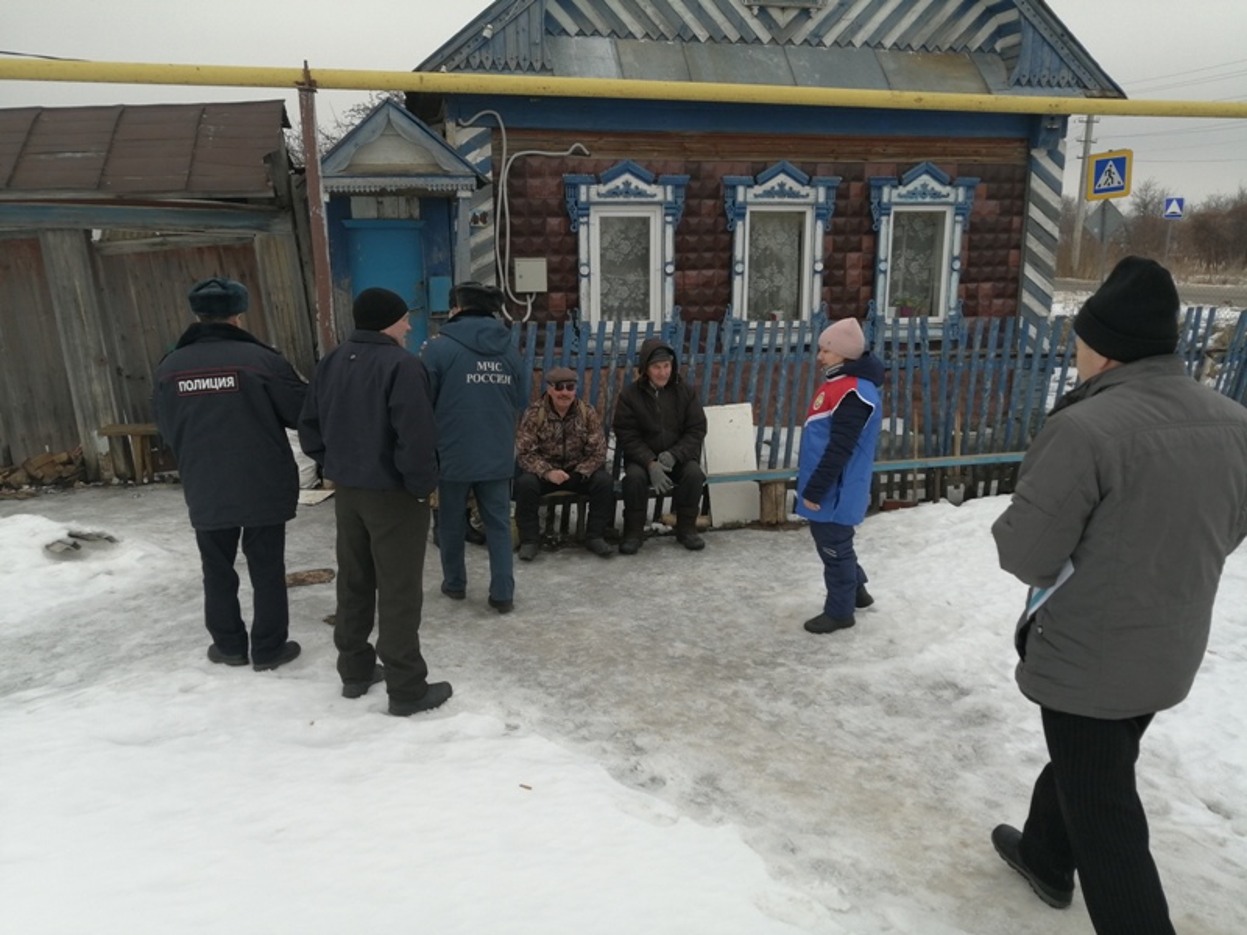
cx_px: 624
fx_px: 973
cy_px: 468
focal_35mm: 27
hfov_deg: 65.3
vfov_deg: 51.4
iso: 50
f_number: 1.8
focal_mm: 3.88
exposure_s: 1/607
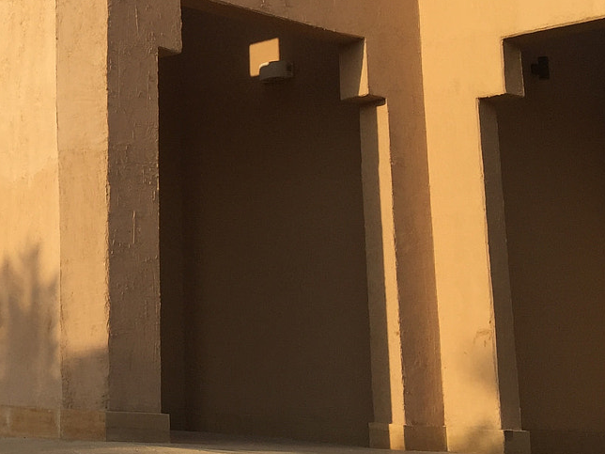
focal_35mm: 72
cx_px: -122
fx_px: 1258
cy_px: 61
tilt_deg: +13.5
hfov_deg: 24.5
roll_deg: -1.2
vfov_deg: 20.1
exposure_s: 1/1647
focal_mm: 4.15
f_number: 2.2
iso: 32
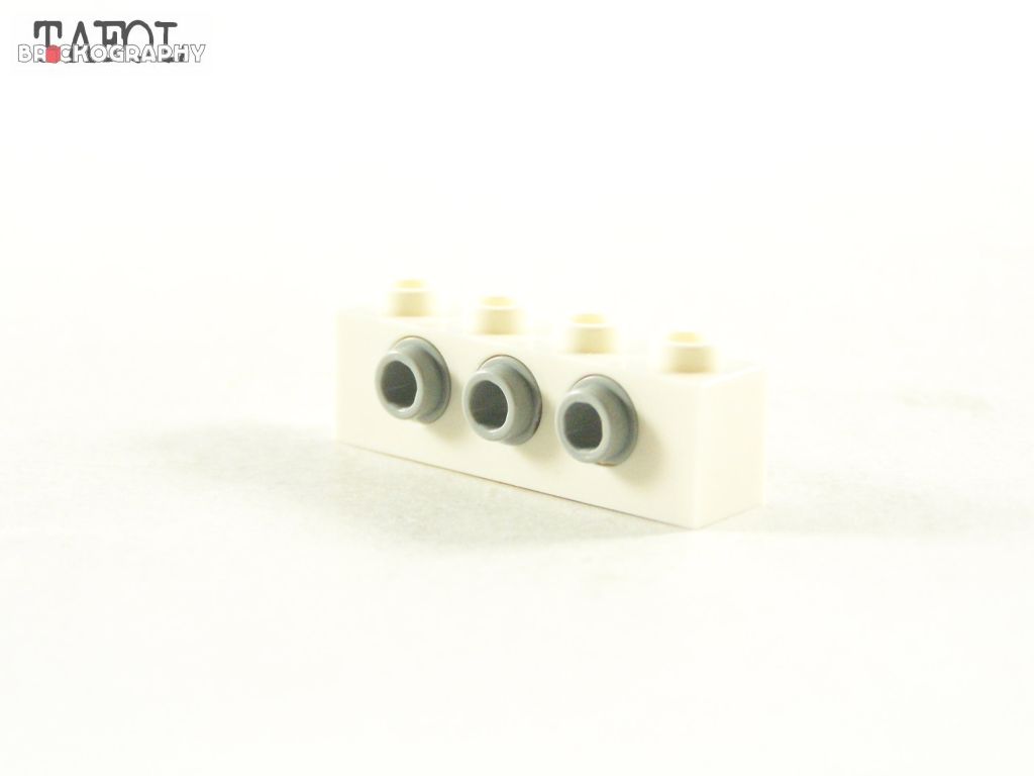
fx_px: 2808
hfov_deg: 20.9
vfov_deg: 15.7
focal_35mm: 94
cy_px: 388
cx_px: 517
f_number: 3.2
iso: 400
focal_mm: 15.6
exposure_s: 1/60
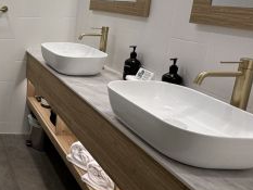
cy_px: 45
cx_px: -50
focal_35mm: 36
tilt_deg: -11.6
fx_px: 263
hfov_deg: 38.3
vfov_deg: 38.5
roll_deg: -0.6
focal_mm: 2.22
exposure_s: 1/100
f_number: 2.2
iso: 80
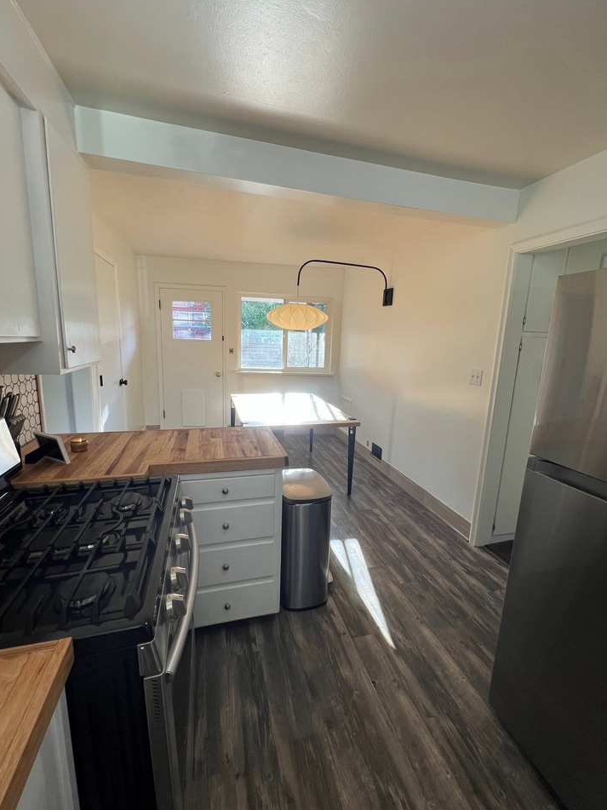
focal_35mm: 14
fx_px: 327
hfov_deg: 85.7
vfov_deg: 102.1
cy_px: 403
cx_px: 303
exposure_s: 1/99
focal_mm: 1.57
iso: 64
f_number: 1.8
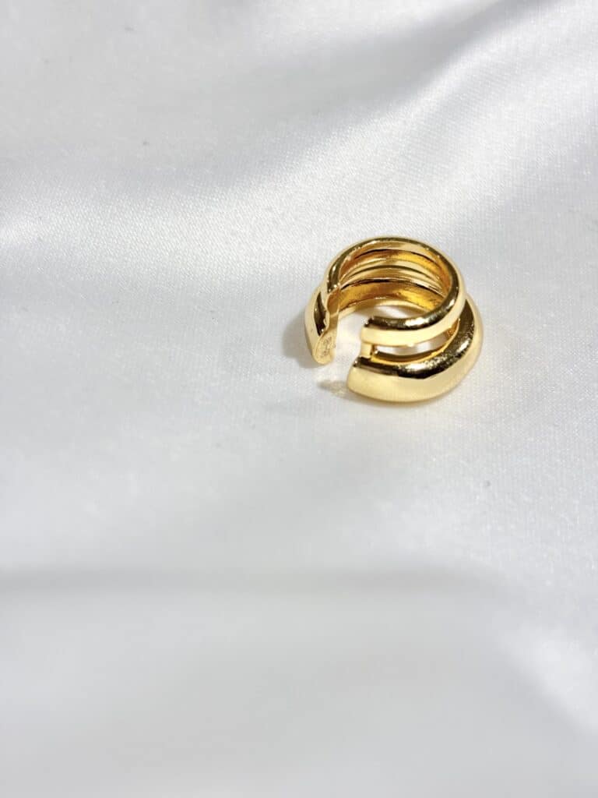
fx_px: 1198
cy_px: 399
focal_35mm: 52
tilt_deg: -32.4
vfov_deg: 36.8
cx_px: 299
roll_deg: +7.4
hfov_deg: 28.0
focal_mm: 5.96
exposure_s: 1/345
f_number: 1.6
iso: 32
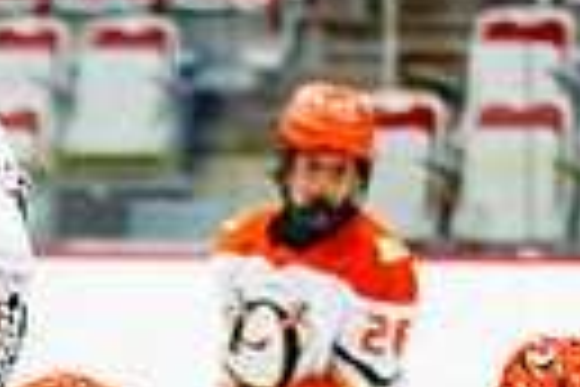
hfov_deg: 4.2
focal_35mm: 489
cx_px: -62
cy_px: 789
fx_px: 7878
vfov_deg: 2.8
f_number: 2.8
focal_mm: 95
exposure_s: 1/640
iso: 1600
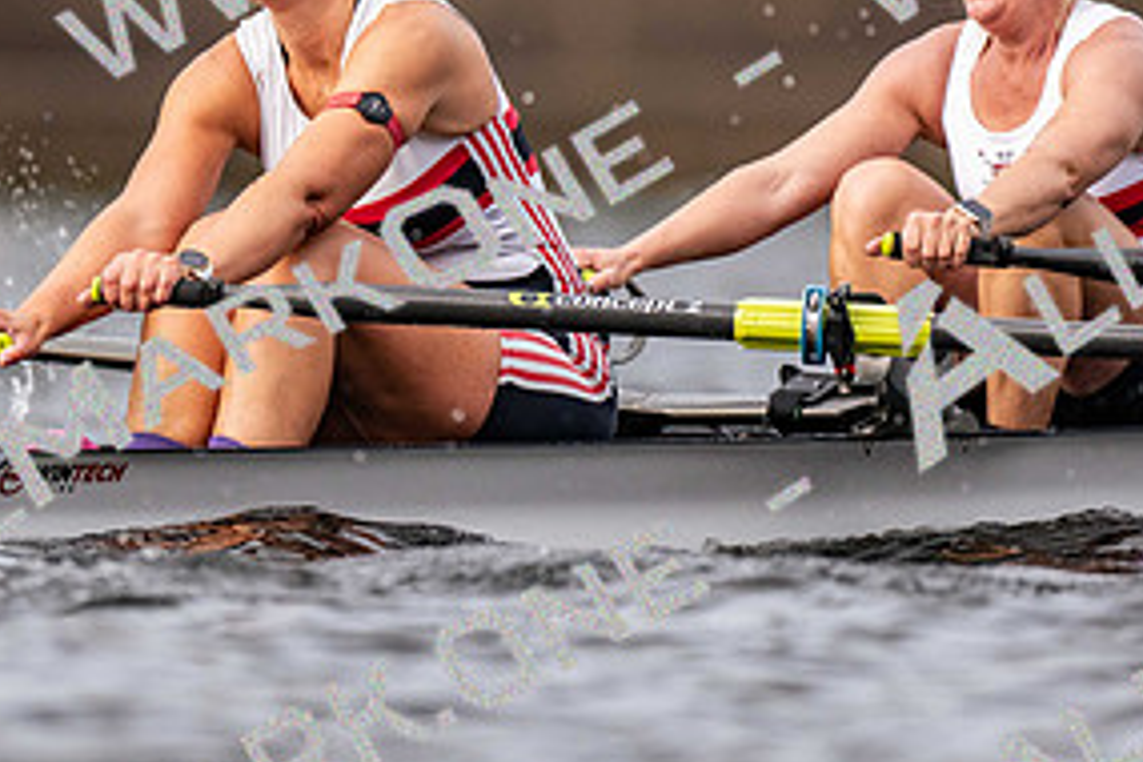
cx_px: 553
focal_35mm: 1221
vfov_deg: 1.1
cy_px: 90
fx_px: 38764
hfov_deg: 1.7
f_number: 4
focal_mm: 600
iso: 800
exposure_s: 1/2500
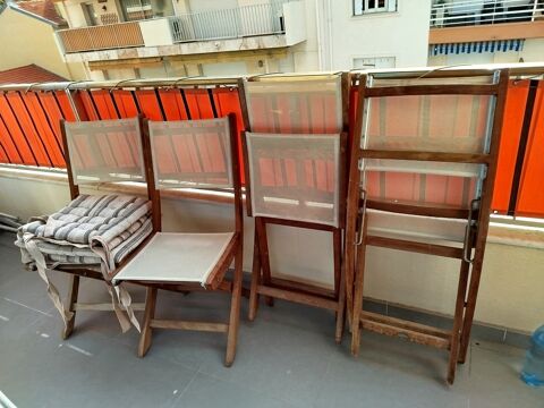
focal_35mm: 24
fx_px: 377
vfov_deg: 56.8
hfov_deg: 71.6
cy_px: 204
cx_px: 272
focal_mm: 5.31
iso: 50
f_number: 1.7
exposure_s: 1/331
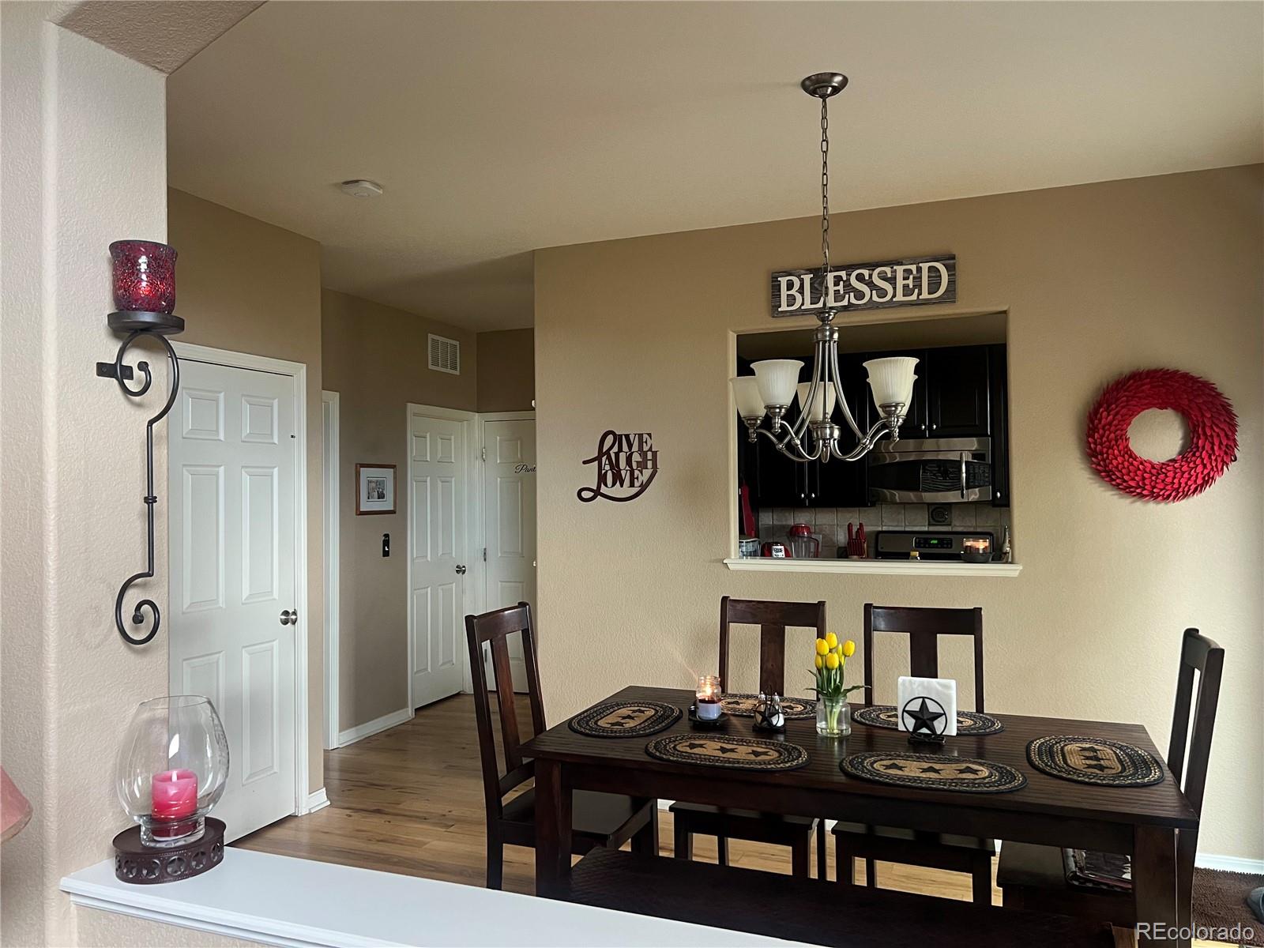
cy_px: 474
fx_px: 949
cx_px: 632
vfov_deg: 53.1
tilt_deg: +0.5
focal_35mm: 26
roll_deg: -0.5
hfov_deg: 67.3
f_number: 1.5
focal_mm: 5.7
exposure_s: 1/60
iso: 200
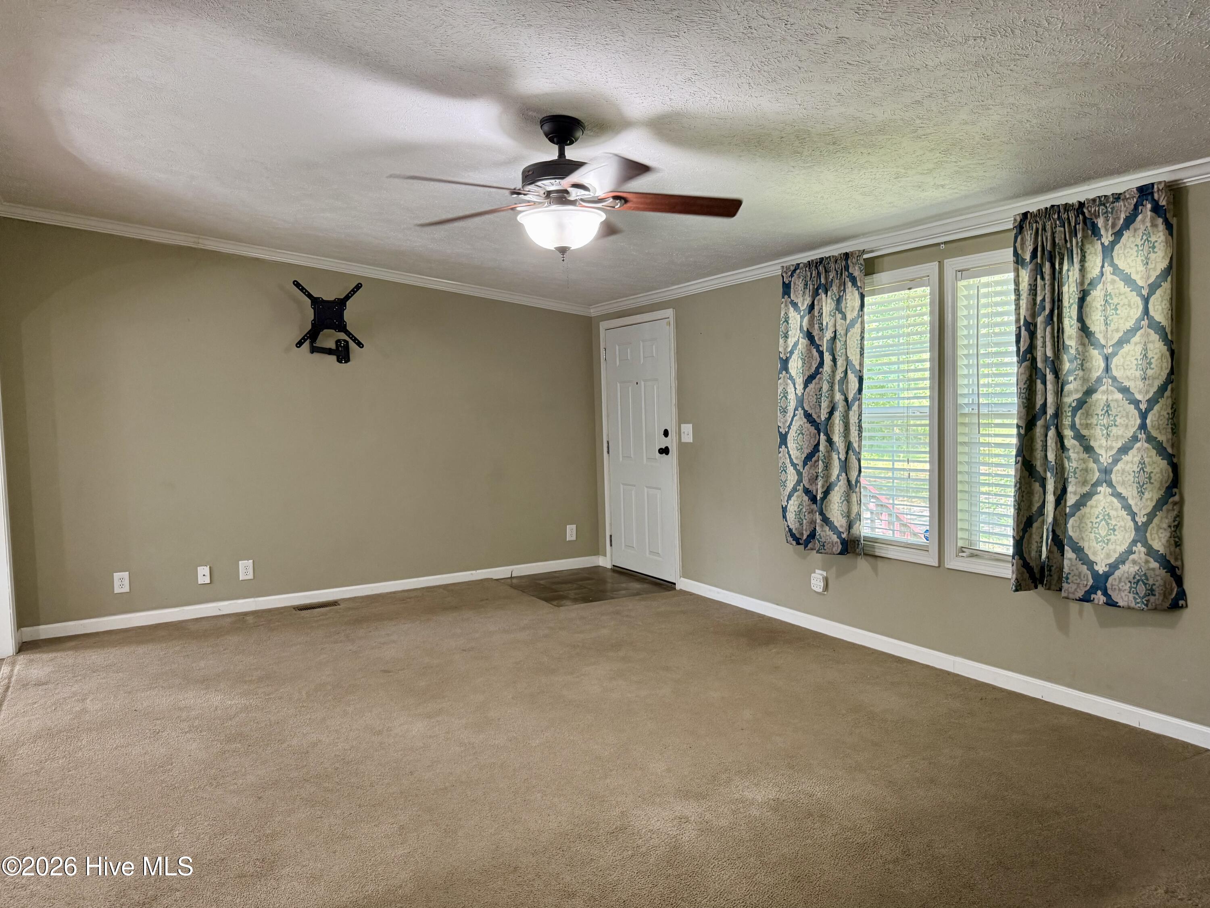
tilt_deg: -3.1
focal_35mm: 24
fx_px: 839
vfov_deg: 56.8
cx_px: 605
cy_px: 454
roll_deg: +0.8
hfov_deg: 71.6
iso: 200
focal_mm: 6.76
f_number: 1.78
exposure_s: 1/63
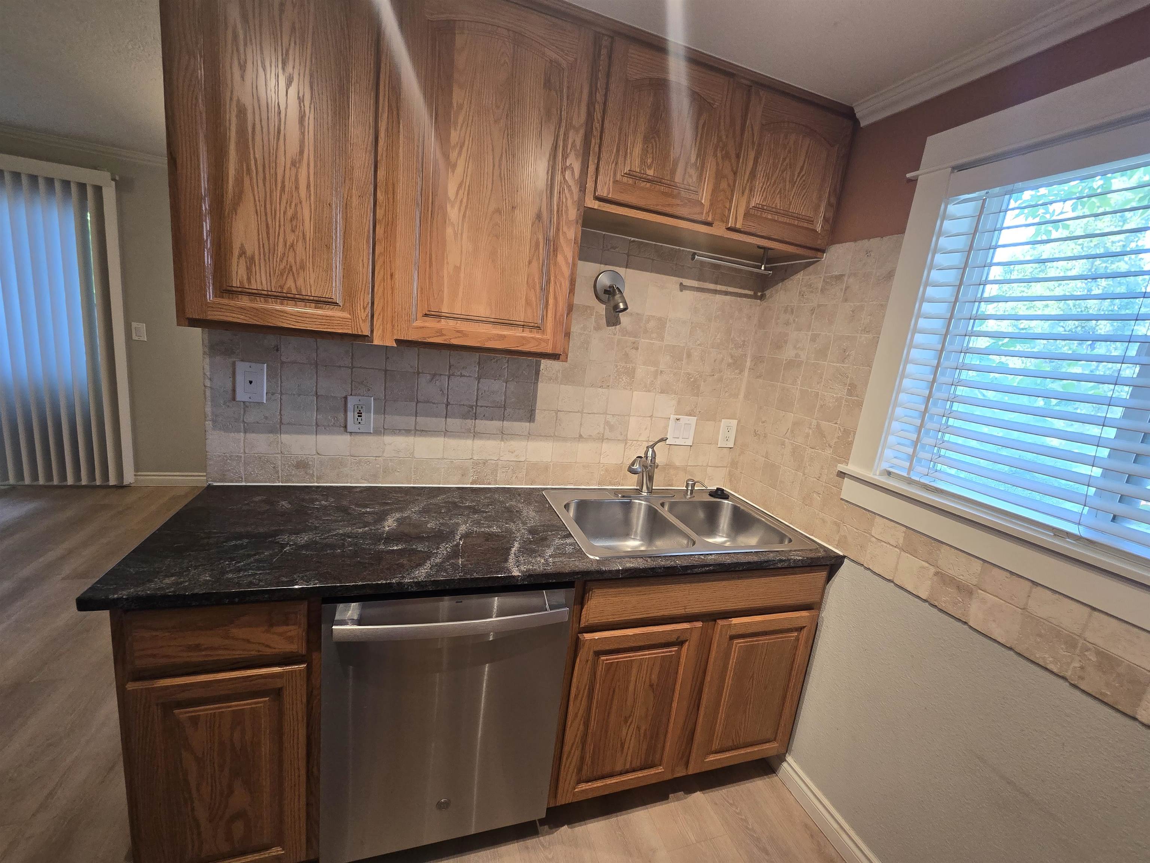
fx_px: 432
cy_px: 432
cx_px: 575
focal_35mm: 13
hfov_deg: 106.2
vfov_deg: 89.9
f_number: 2.2
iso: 200
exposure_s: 1/60
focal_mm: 2.2
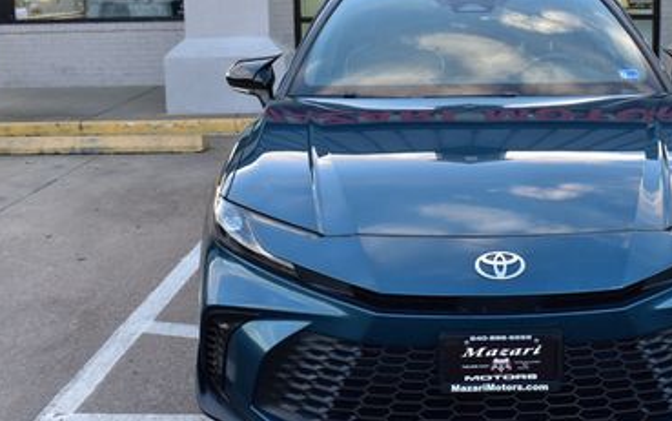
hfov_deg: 37.5
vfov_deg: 24.3
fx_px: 971
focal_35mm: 53
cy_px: 140
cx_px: 477
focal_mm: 20
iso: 400
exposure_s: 1/40
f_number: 7.1
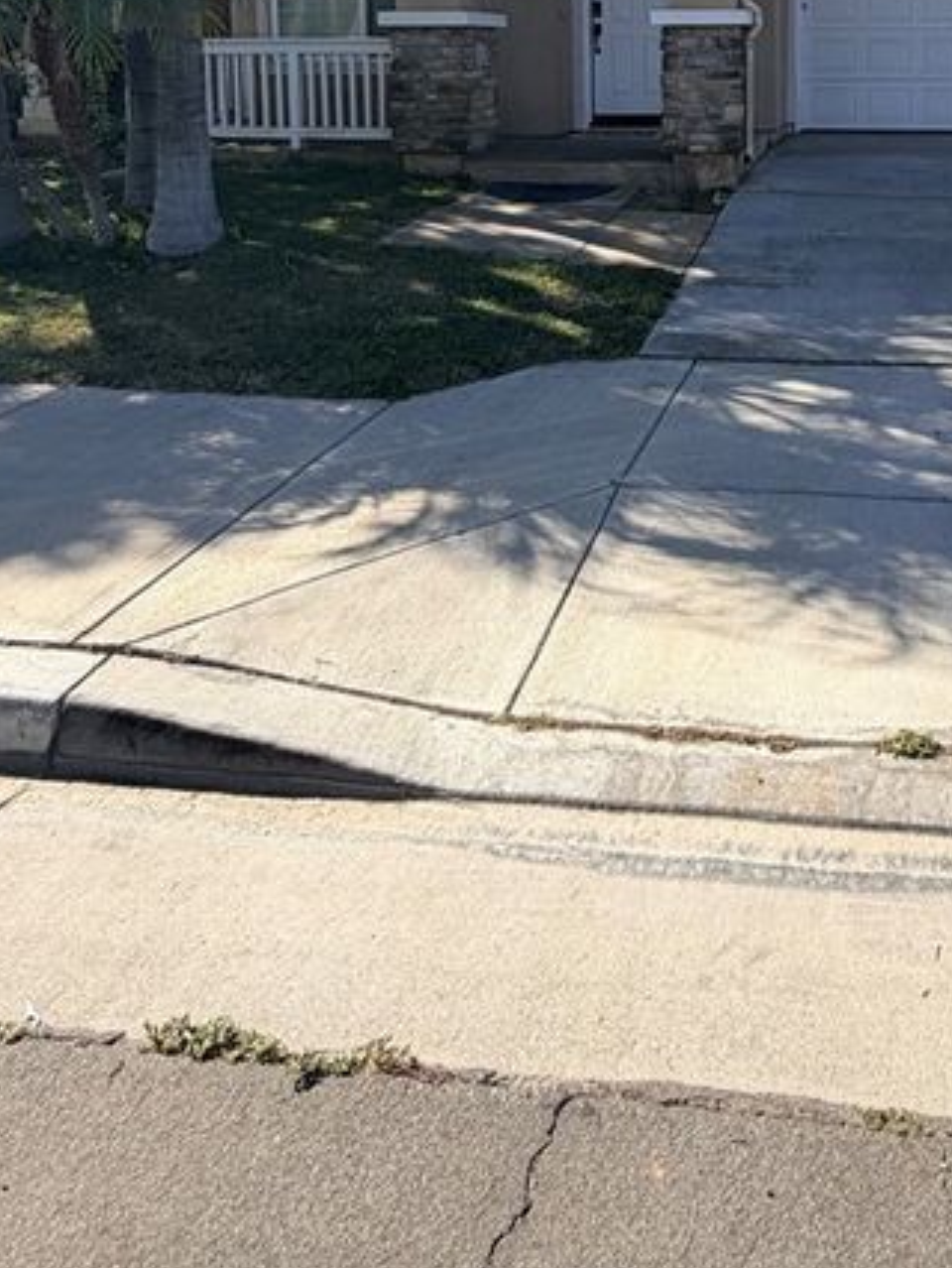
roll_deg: +0.0
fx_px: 1026
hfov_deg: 46.8
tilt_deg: -4.7
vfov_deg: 55.2
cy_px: 129
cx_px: 776
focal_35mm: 28
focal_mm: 2.22
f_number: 2.2
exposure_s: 1/770
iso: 32
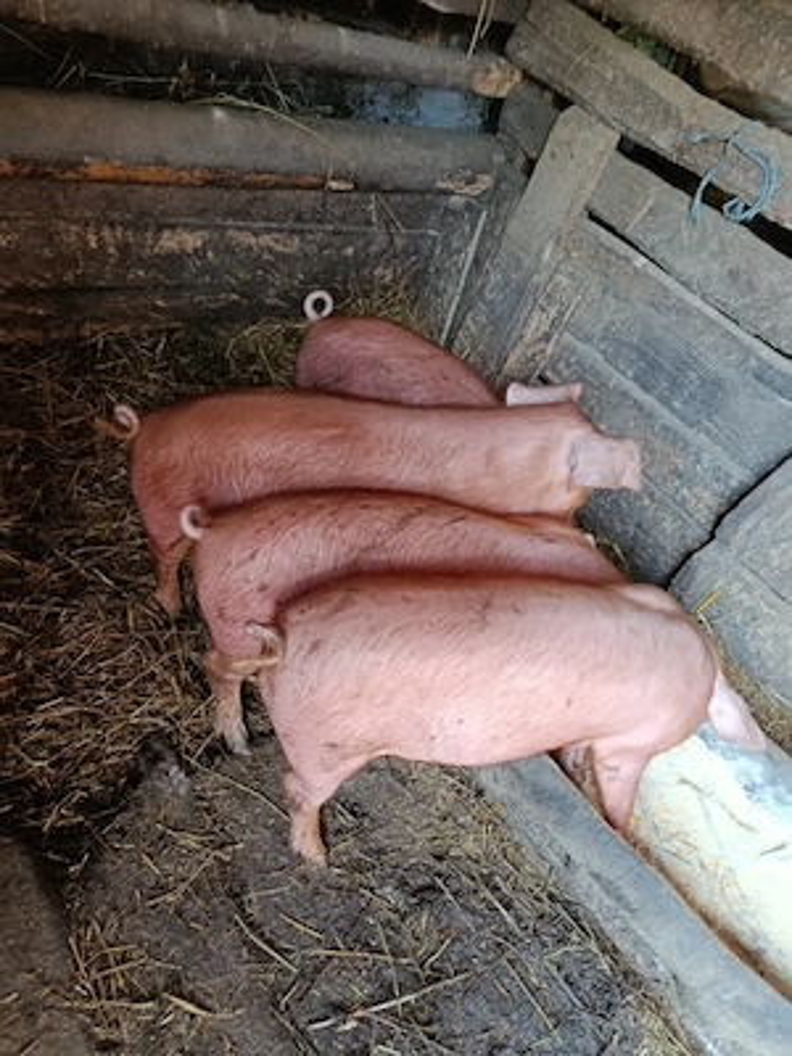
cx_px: 396
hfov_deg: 56.8
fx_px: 732
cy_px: 528
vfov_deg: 71.6
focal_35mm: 24
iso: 761
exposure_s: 1/50
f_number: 1.7
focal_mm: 5.24
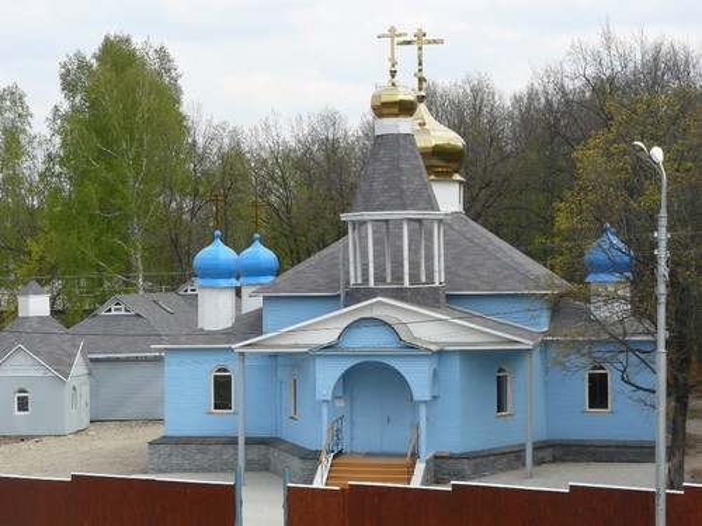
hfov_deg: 22.5
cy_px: 263
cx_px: 351
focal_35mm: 87
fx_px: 1764
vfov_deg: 17.0
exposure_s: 1/250
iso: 100
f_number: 5.6
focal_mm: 14.5
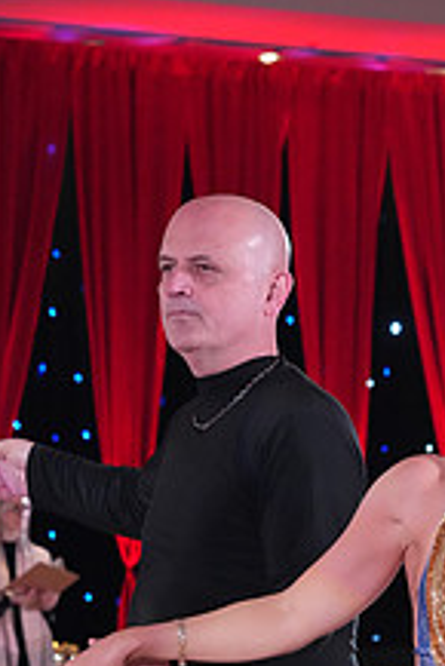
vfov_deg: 11.9
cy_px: 862
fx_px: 3110
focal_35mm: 168
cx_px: 354
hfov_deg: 8.2
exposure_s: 1/400
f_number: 5
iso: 6400
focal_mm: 63
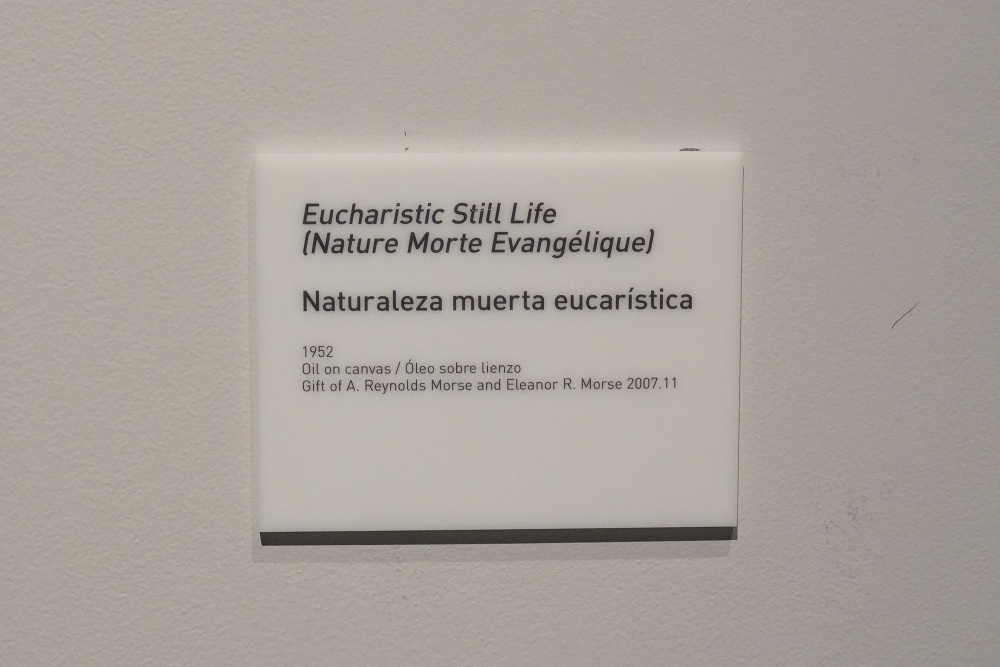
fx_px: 1611
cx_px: 500
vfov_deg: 23.4
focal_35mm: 58
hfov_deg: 34.5
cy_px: 334
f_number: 8
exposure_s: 1/100
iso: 8000
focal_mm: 58
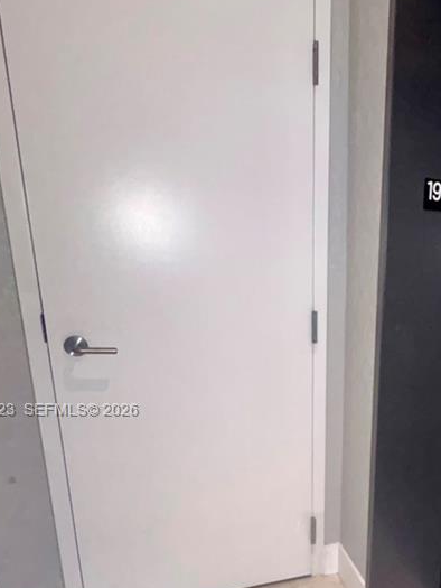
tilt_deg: -16.8
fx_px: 543
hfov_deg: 39.3
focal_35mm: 32
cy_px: 411
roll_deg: -5.0
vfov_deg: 55.1
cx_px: 434
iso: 640
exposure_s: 1/40
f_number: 2.2
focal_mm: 2.22
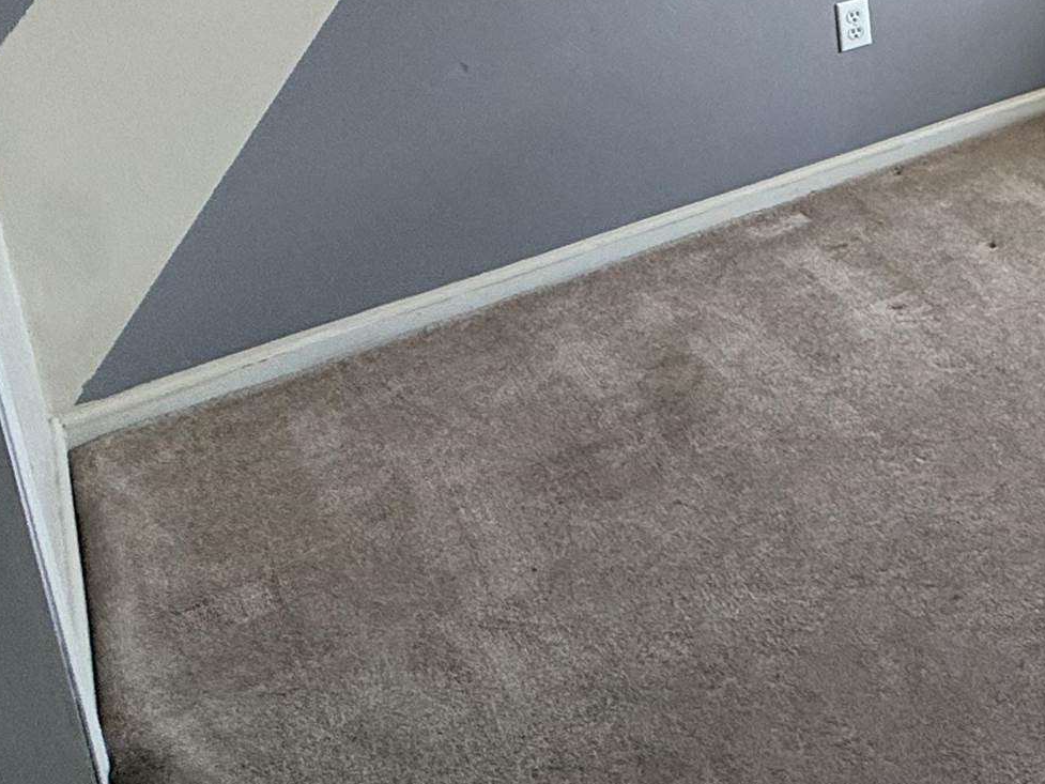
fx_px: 1328
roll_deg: -1.3
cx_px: 1408
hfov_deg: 31.4
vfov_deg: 28.7
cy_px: -150
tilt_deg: -13.3
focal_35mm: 44
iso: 160
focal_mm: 2.22
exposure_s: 1/99
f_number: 2.2
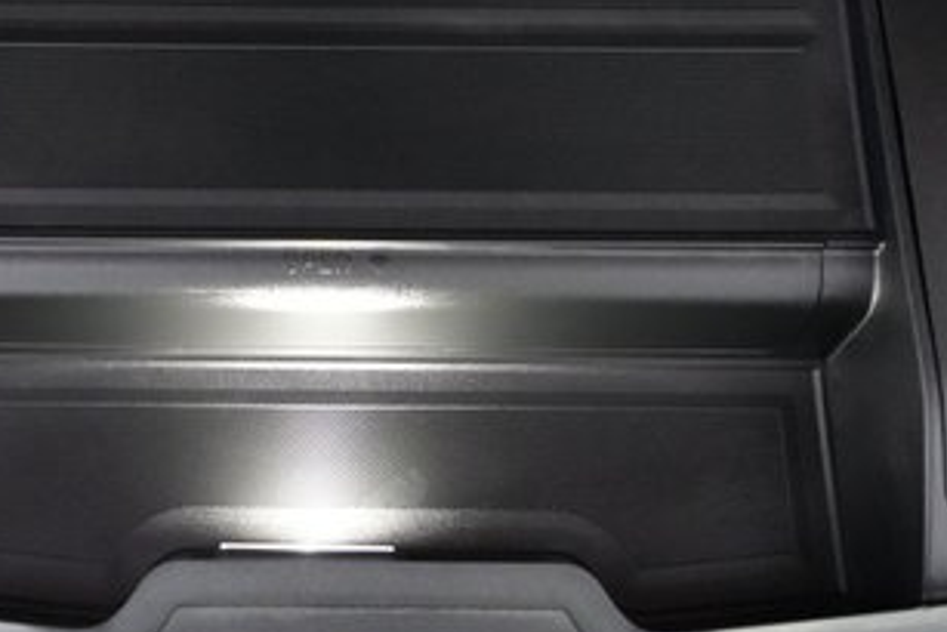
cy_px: 102
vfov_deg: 26.4
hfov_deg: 39.4
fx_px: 1316
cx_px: 379
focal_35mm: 50
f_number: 2.8
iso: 12800
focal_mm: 24
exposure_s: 1/100
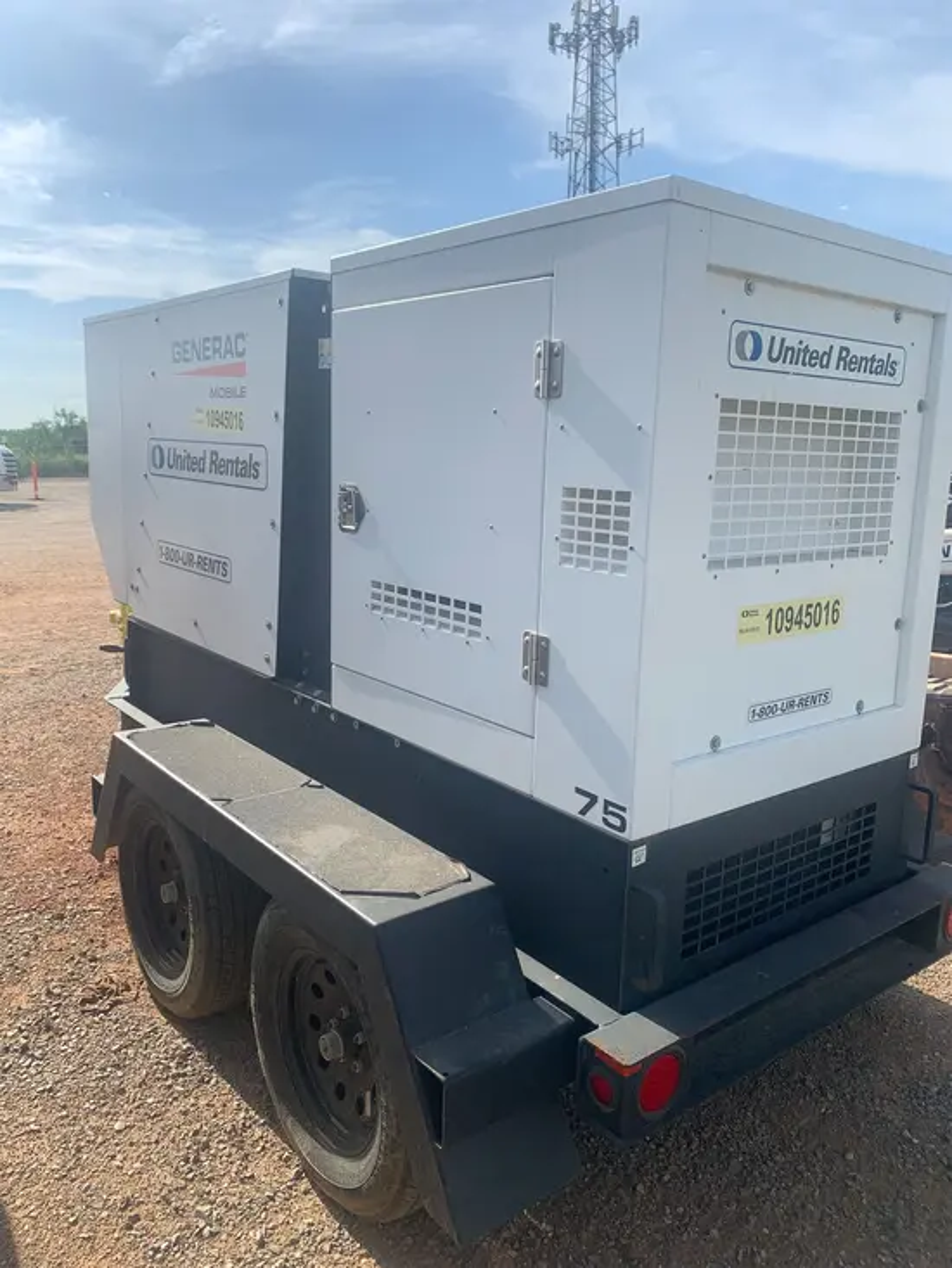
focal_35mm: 26
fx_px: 953
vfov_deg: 67.3
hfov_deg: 53.1
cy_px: 634
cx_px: 476
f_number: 1.8
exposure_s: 1/2114
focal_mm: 4.25
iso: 25
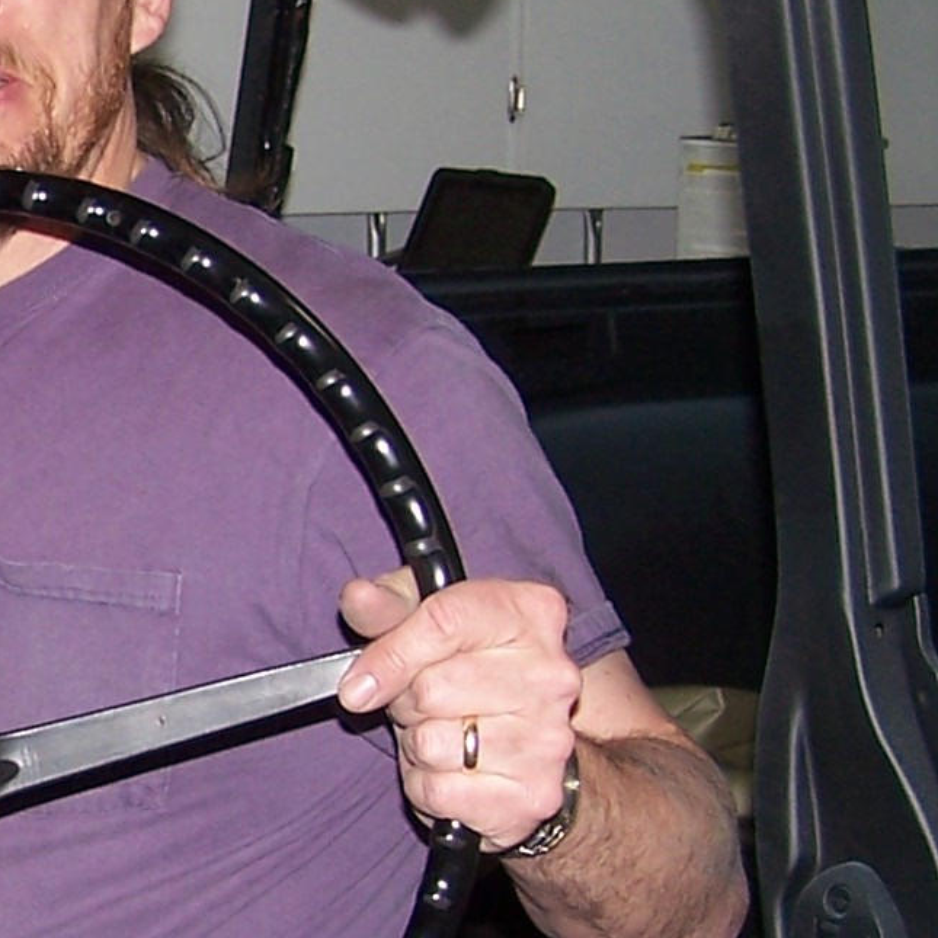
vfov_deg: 14.5
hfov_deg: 14.0
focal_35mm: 120
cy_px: 659
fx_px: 3679
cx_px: -270
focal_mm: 6.3
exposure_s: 1/60
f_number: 2.8
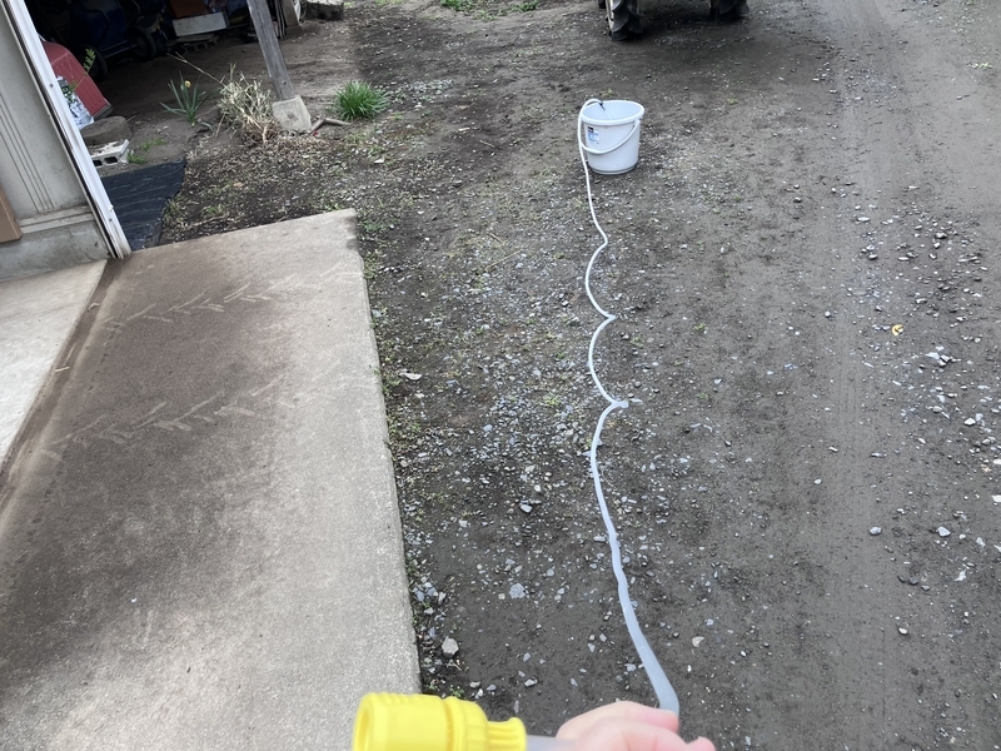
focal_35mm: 28
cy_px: 376
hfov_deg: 63.4
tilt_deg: -33.1
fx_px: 810
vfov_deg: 49.7
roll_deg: +12.8
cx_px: 500
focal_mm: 3.99
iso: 25
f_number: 1.8
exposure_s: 1/240
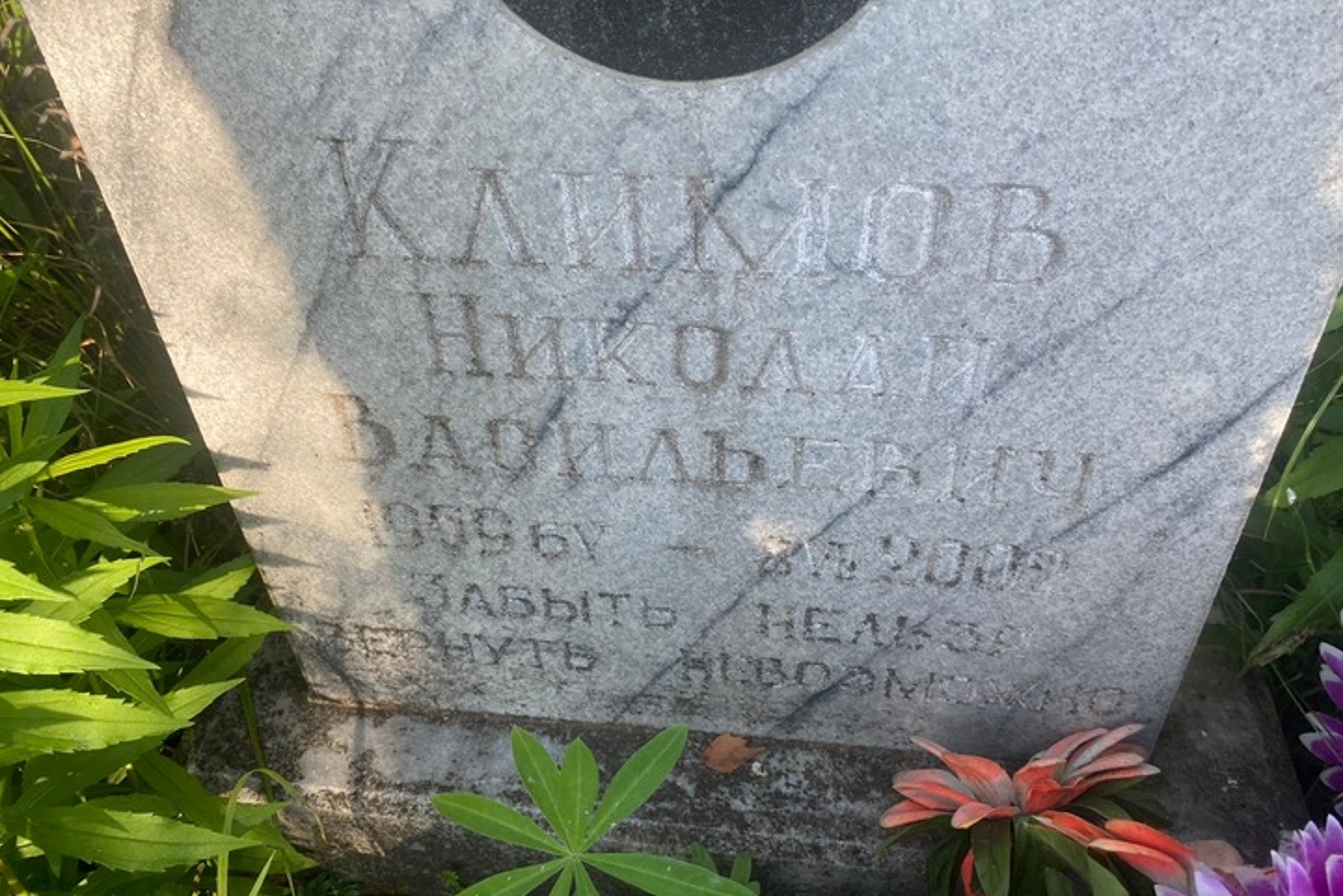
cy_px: 402
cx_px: 682
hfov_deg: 61.9
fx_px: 1119
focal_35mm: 30
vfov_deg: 43.6
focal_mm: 4.25
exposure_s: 1/549
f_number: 1.8
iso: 32
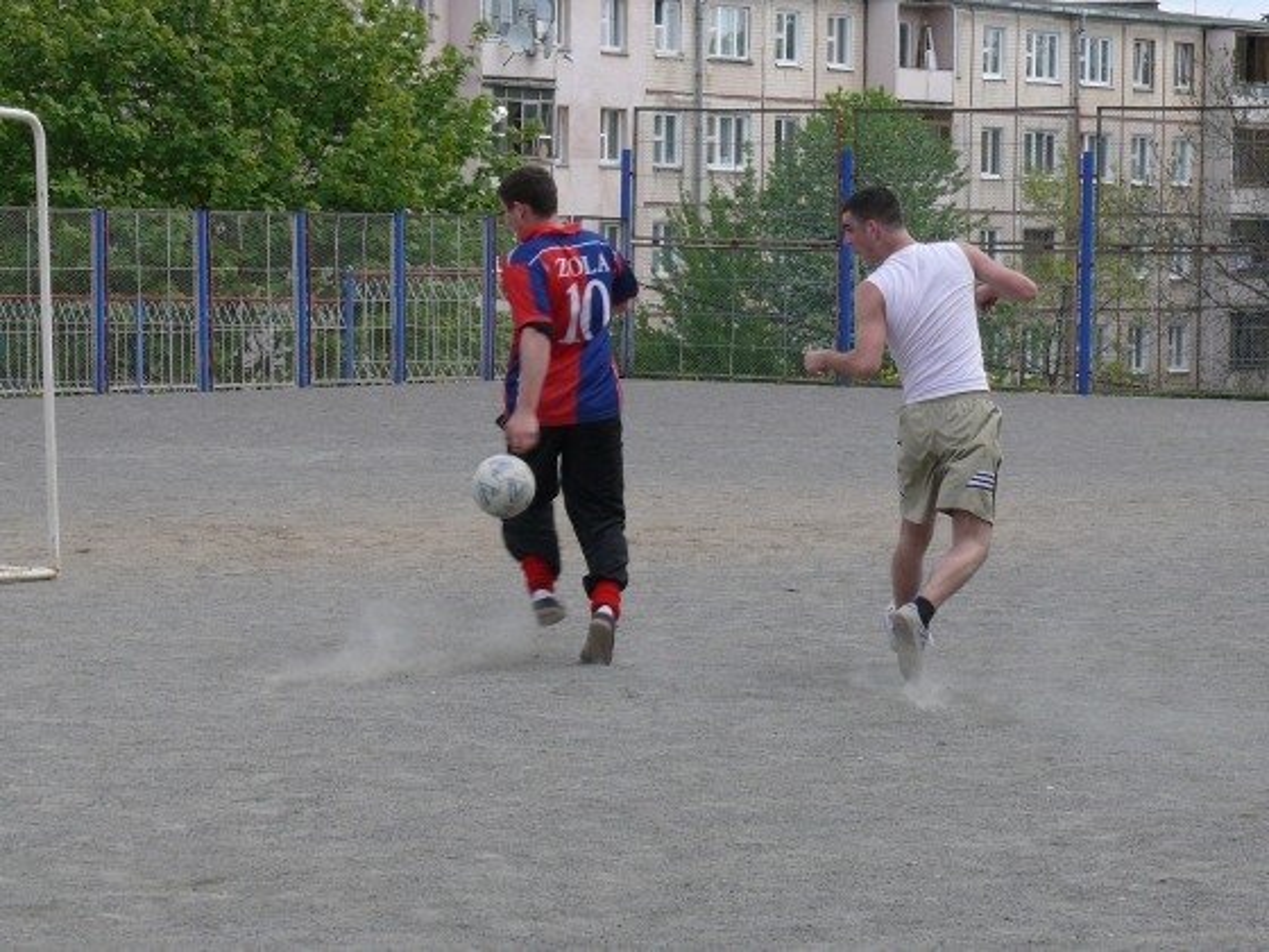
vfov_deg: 10.7
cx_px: 634
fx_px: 5059
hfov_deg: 14.3
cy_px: 476
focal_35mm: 138
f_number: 5.6
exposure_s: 1/320
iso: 100
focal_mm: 20.6
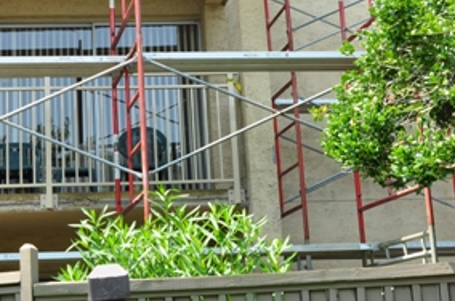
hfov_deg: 23.0
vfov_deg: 15.2
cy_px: 1
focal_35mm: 88
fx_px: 1110
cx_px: 125
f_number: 11
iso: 200
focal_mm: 26
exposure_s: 1/20
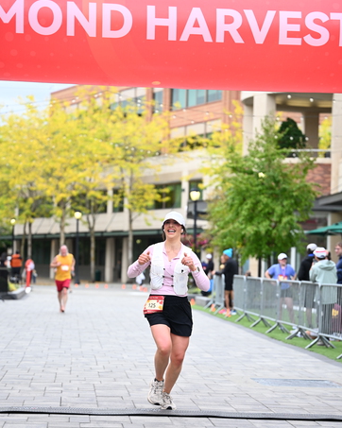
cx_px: 171
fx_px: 1241
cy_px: 249
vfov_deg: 19.6
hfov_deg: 15.7
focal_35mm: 98
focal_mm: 86
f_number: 2.8
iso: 640
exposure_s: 1/2000
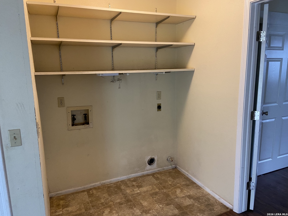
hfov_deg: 67.3
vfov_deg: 53.1
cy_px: 108
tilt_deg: -8.7
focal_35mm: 26
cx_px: 144
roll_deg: +1.5
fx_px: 216
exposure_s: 1/60
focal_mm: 4.25
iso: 200
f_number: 1.8
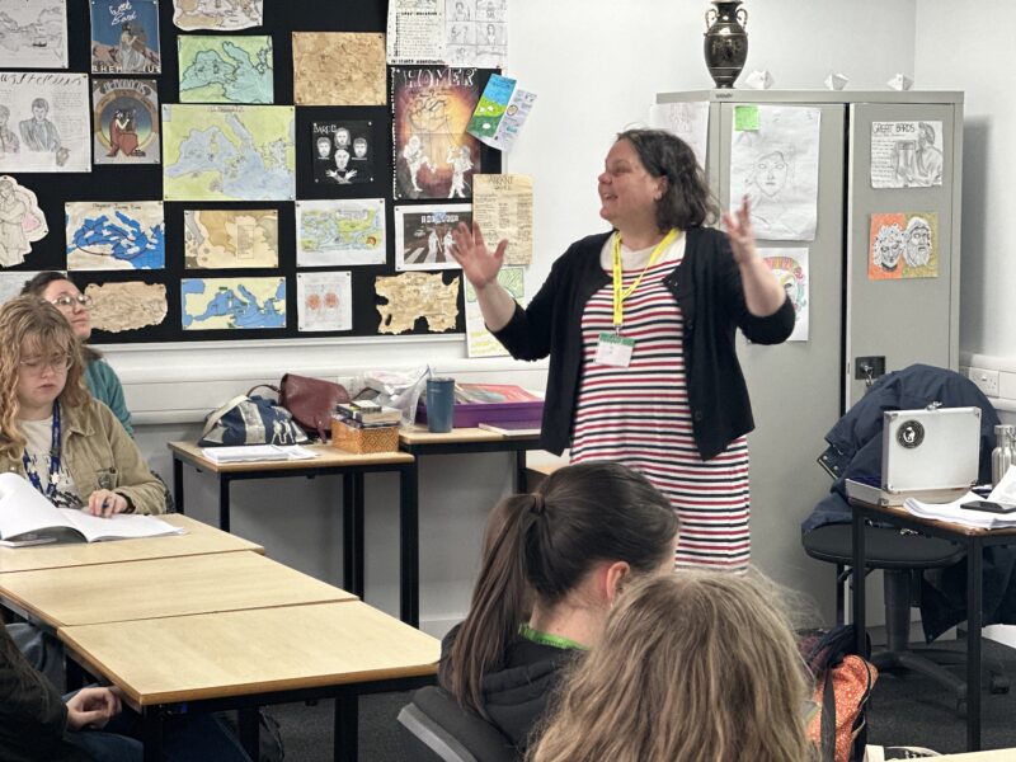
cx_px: 508
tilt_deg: -4.4
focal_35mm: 77
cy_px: 381
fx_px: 2260
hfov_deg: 25.3
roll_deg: -0.4
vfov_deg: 19.1
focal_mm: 9
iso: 160
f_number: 2.8
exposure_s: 1/50
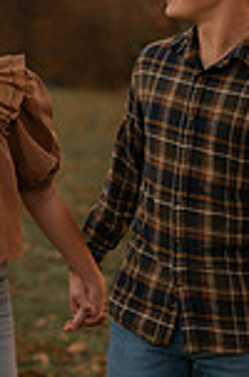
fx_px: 1553
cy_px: 222
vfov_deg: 13.8
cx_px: 81
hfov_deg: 9.2
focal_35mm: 149
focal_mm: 50
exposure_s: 1/125
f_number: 1.8
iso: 100
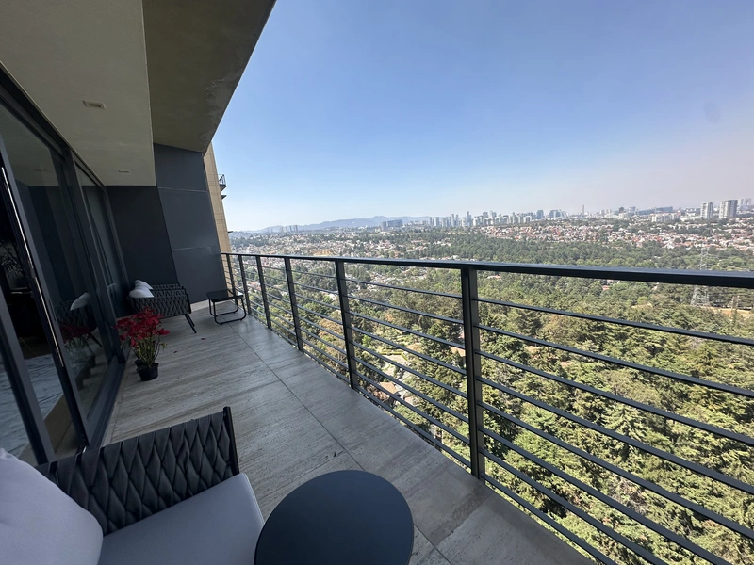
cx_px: 377
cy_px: 282
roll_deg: +5.5
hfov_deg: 102.1
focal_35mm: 14
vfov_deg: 85.7
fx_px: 305
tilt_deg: -9.7
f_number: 2.2
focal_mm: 2.22
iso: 40
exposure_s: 1/1289
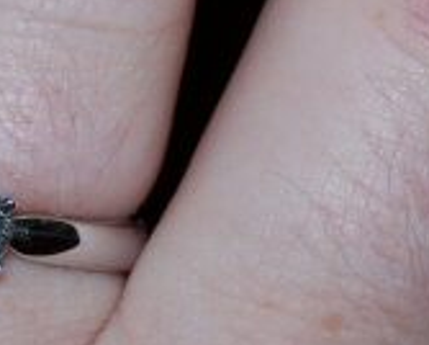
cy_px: 196
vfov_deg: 4.2
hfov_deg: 5.2
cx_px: 85
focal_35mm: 368
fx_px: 4678
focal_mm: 17.5
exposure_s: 1/90
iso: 80
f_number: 3.2
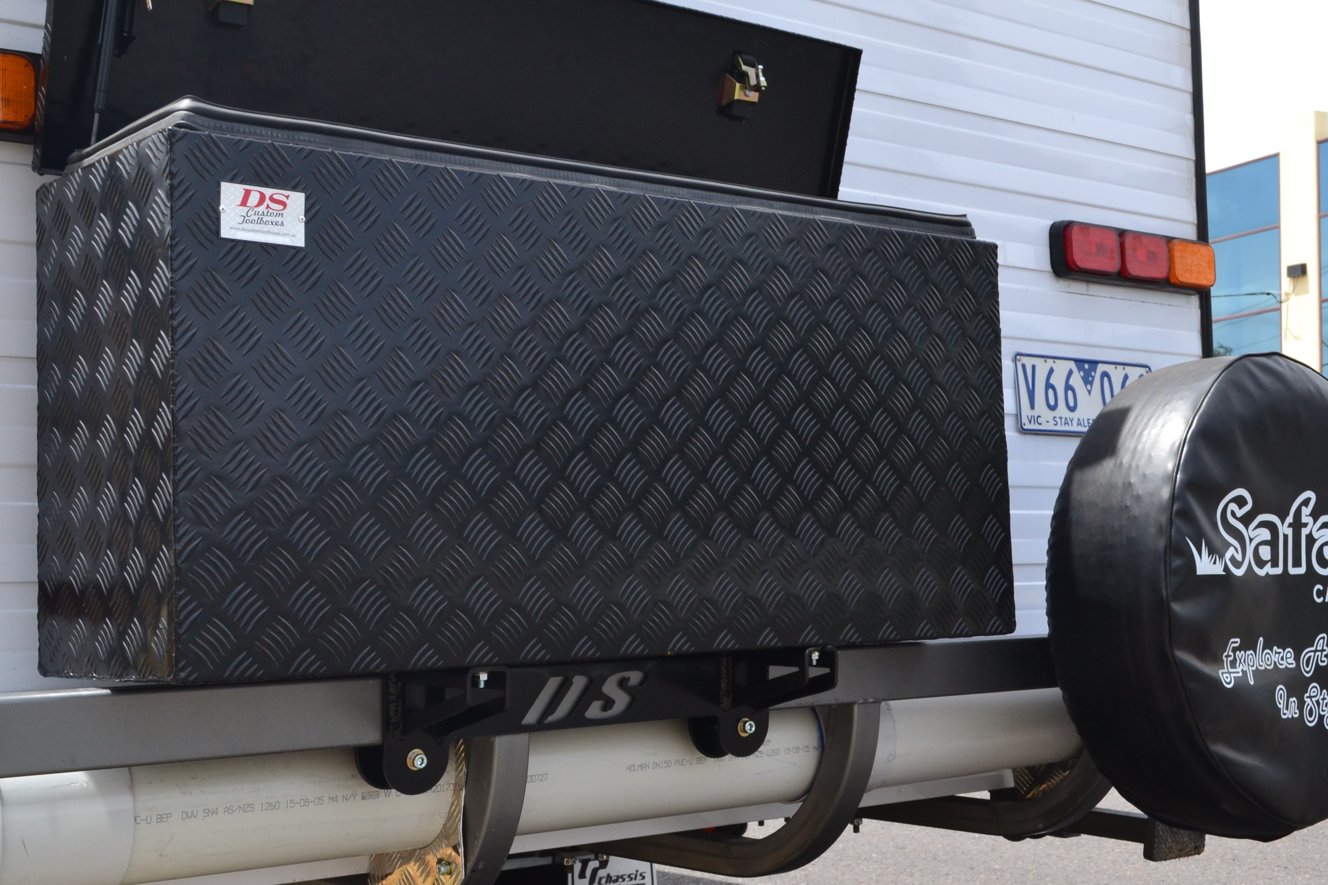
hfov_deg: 40.3
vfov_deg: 27.5
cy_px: 431
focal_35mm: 49
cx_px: 645
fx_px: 1807
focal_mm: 24
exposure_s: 1/320
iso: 400
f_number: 10
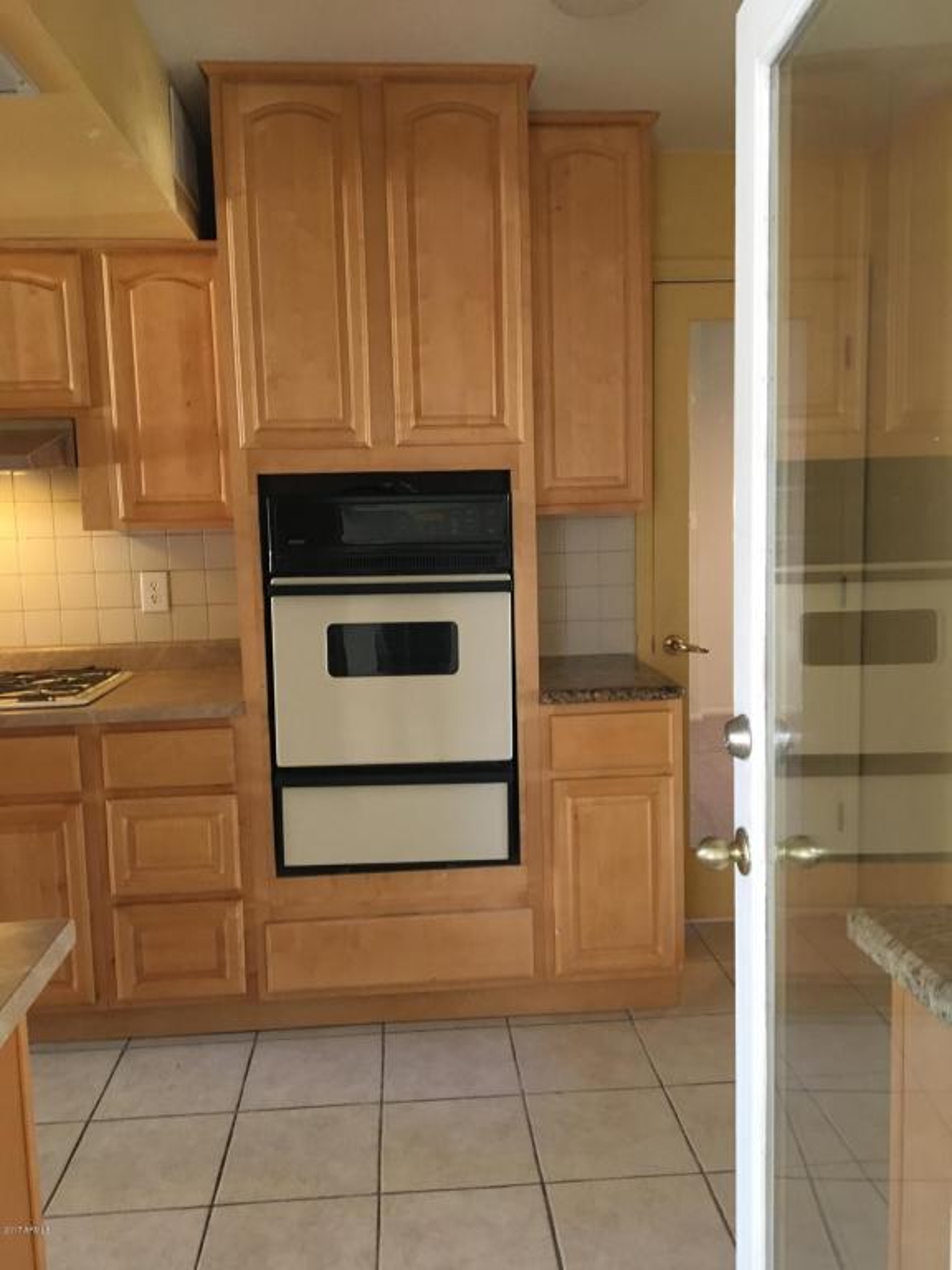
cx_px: 476
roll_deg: +0.8
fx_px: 1063
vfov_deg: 61.7
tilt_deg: -5.6
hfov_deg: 48.2
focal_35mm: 29
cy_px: 635
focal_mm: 4.15
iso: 200
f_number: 2.2
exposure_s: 1/24
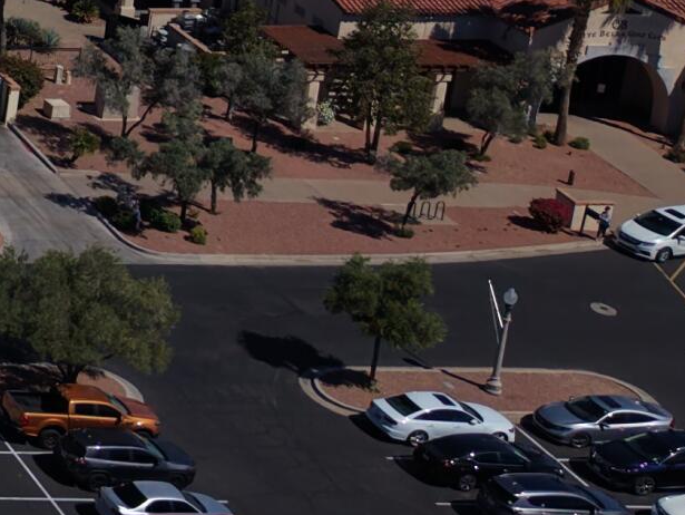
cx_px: -916
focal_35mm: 117
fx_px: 2317
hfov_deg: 13.1
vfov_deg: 12.2
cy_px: -217
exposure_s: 1/100
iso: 160
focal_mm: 8.67
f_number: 1.8
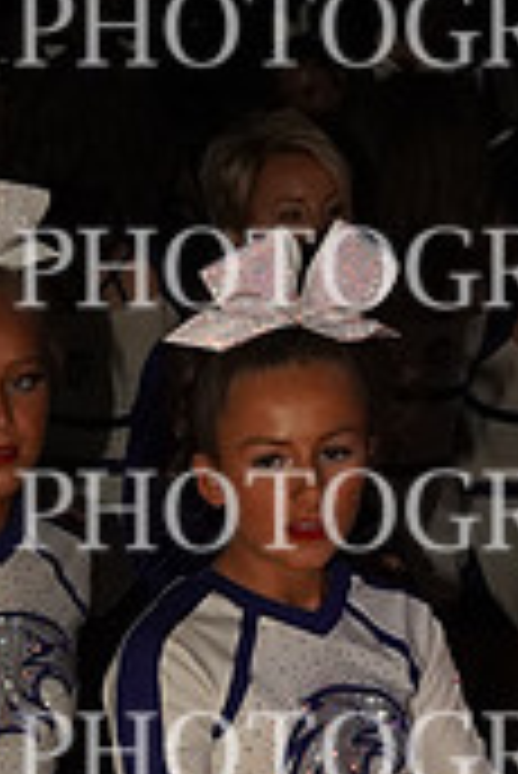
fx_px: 3375
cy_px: 873
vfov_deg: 12.8
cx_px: -16
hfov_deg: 8.7
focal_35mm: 157
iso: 1600
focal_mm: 31
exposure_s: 1/200
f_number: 6.3
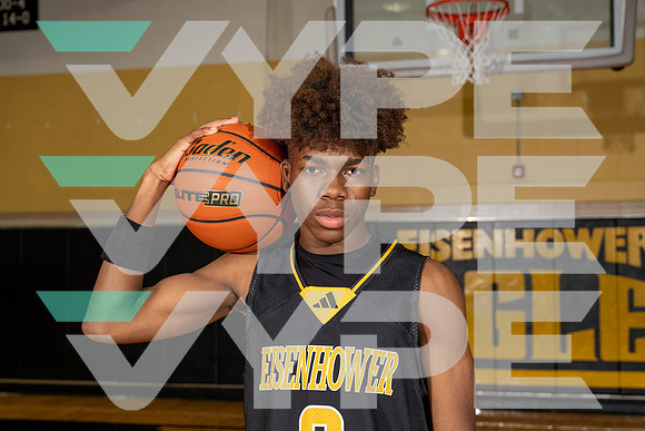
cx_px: 322
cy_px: 216
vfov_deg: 25.5
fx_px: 950
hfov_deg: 37.5
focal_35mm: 53
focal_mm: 53
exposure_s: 1/250
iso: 640
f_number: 5.6
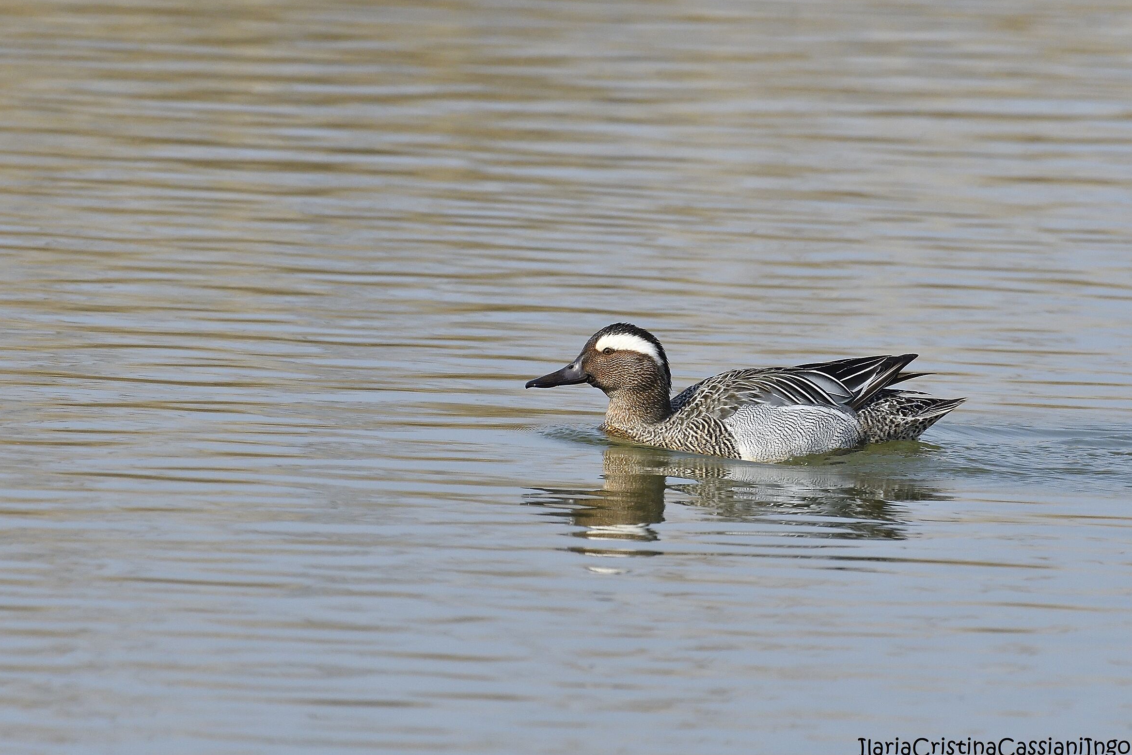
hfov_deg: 2.5
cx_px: 579
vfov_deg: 1.7
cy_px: 369
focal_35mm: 822
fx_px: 25844
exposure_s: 1/2000
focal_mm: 400
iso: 1000
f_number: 8
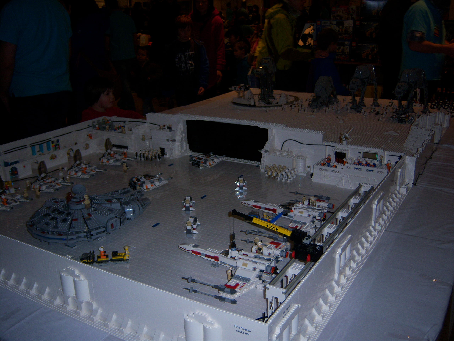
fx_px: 472
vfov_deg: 39.7
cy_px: 170
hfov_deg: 51.4
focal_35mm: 36
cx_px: 227
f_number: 2.8
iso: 80
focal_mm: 7.5
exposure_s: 1/60
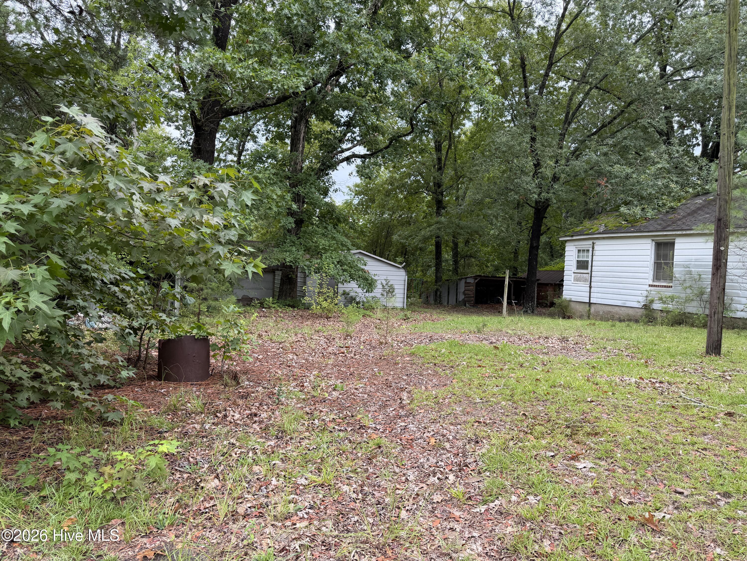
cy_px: 280
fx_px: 518
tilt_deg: -0.2
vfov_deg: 56.8
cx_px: 374
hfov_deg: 71.6
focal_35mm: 24
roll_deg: -2.8
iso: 80
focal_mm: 6.76
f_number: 1.78
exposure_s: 1/291
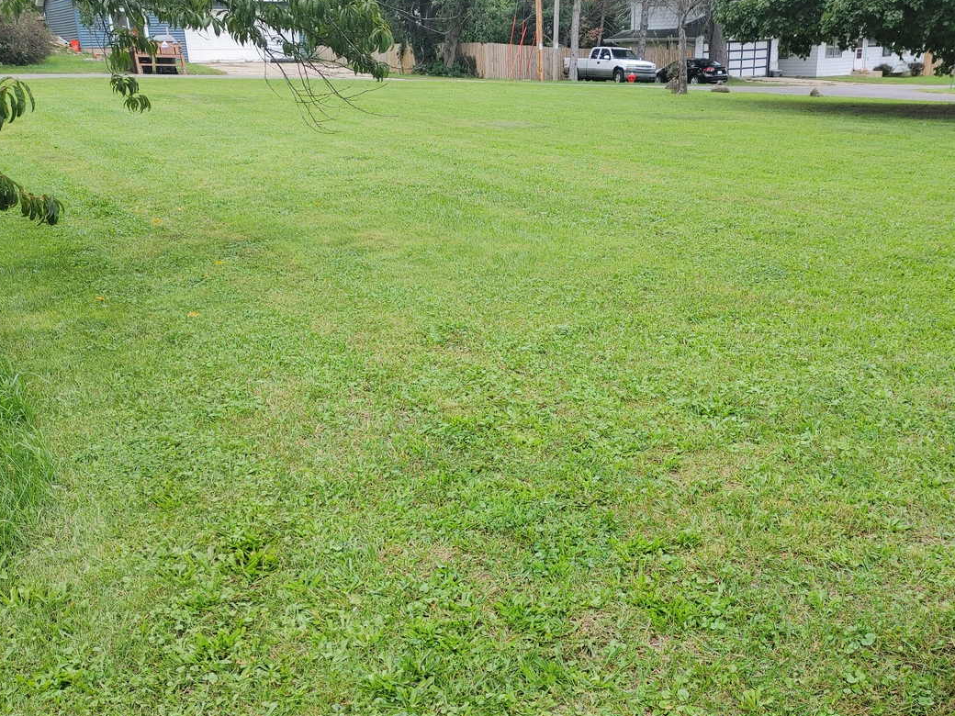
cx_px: 515
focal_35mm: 36
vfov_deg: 39.5
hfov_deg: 51.3
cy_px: 424
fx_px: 993
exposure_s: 1/680
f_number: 1.8
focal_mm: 5.58
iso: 100
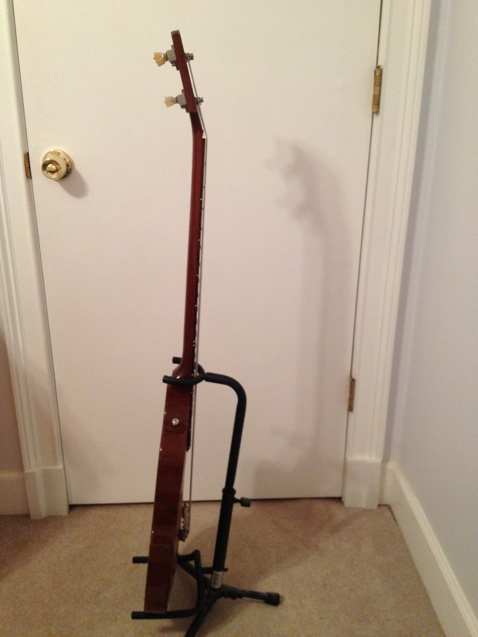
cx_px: 239
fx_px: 644
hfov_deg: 40.7
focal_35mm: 35
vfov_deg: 52.6
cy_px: 318
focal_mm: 4.28
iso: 250
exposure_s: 1/20
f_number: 2.4
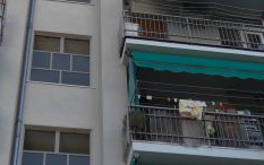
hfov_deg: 22.8
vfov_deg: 14.3
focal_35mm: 91
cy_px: 26
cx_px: 155
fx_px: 655
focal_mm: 3.6
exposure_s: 1/500
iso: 80
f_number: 2.8
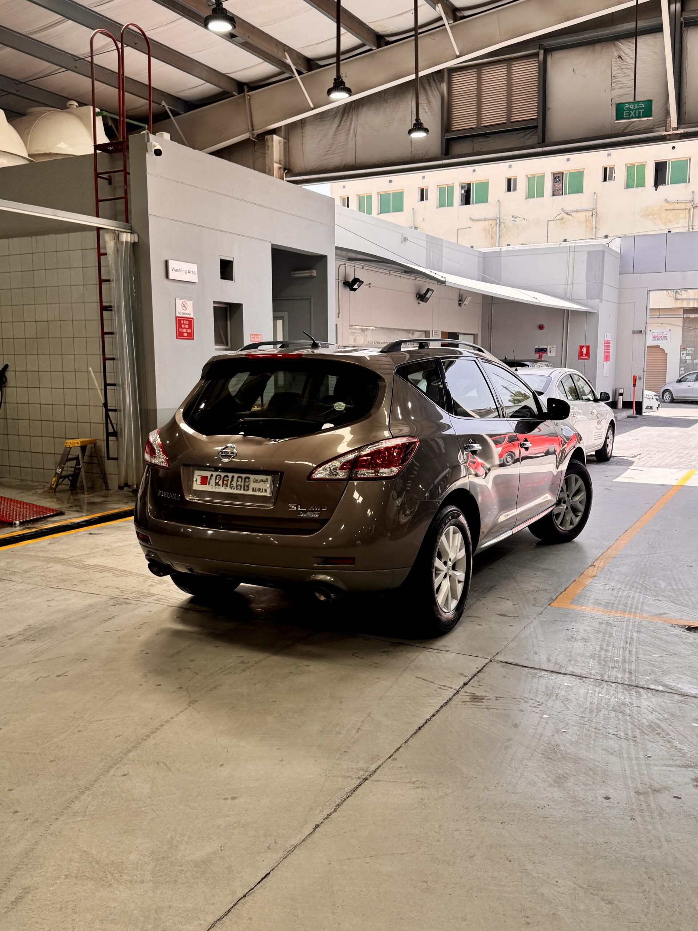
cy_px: 466
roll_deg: +0.5
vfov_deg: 71.6
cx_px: 349
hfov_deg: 56.8
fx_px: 645
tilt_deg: -6.8
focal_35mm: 24
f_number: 1.78
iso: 80
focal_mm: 6.76
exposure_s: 1/651
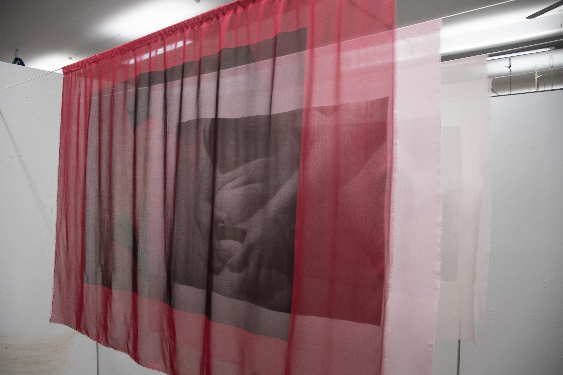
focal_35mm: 27
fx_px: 422
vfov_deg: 47.9
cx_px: 282
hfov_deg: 67.4
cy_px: 188
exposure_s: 1/20
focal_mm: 18
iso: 200
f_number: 3.5
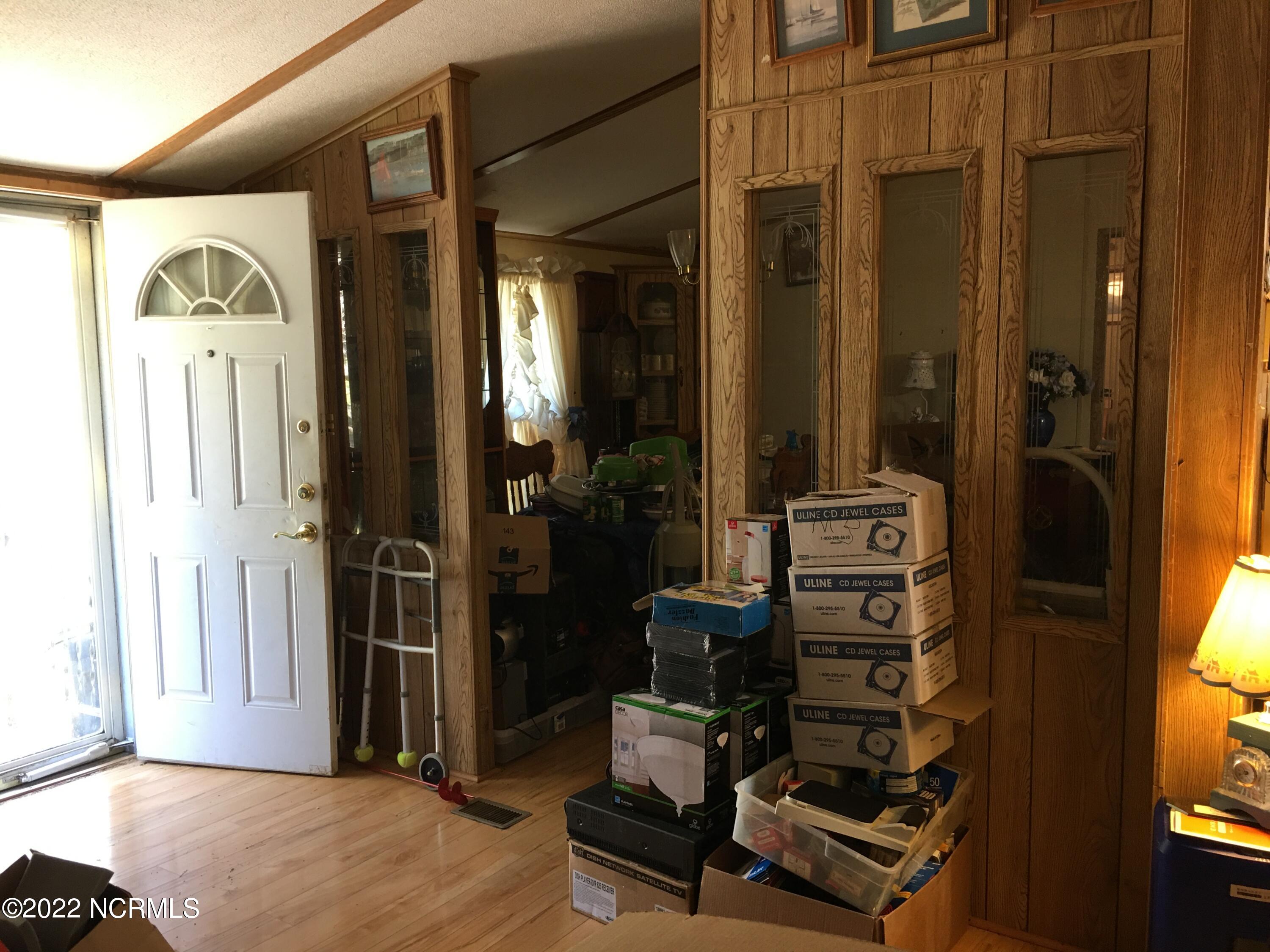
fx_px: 1064
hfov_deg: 61.7
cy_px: 476
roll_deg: +0.4
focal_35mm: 29
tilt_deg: -4.7
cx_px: 635
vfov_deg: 48.2
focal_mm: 4.15
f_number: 2.2
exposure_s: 1/15
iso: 40
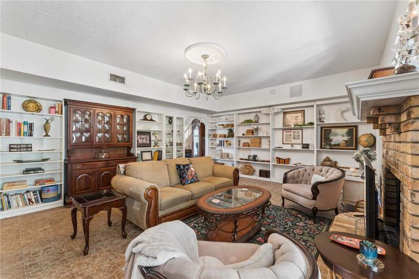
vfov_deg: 77.3
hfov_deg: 100.4
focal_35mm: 15
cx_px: 210
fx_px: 175
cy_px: 140
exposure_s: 1/8
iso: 800
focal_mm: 15
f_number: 11
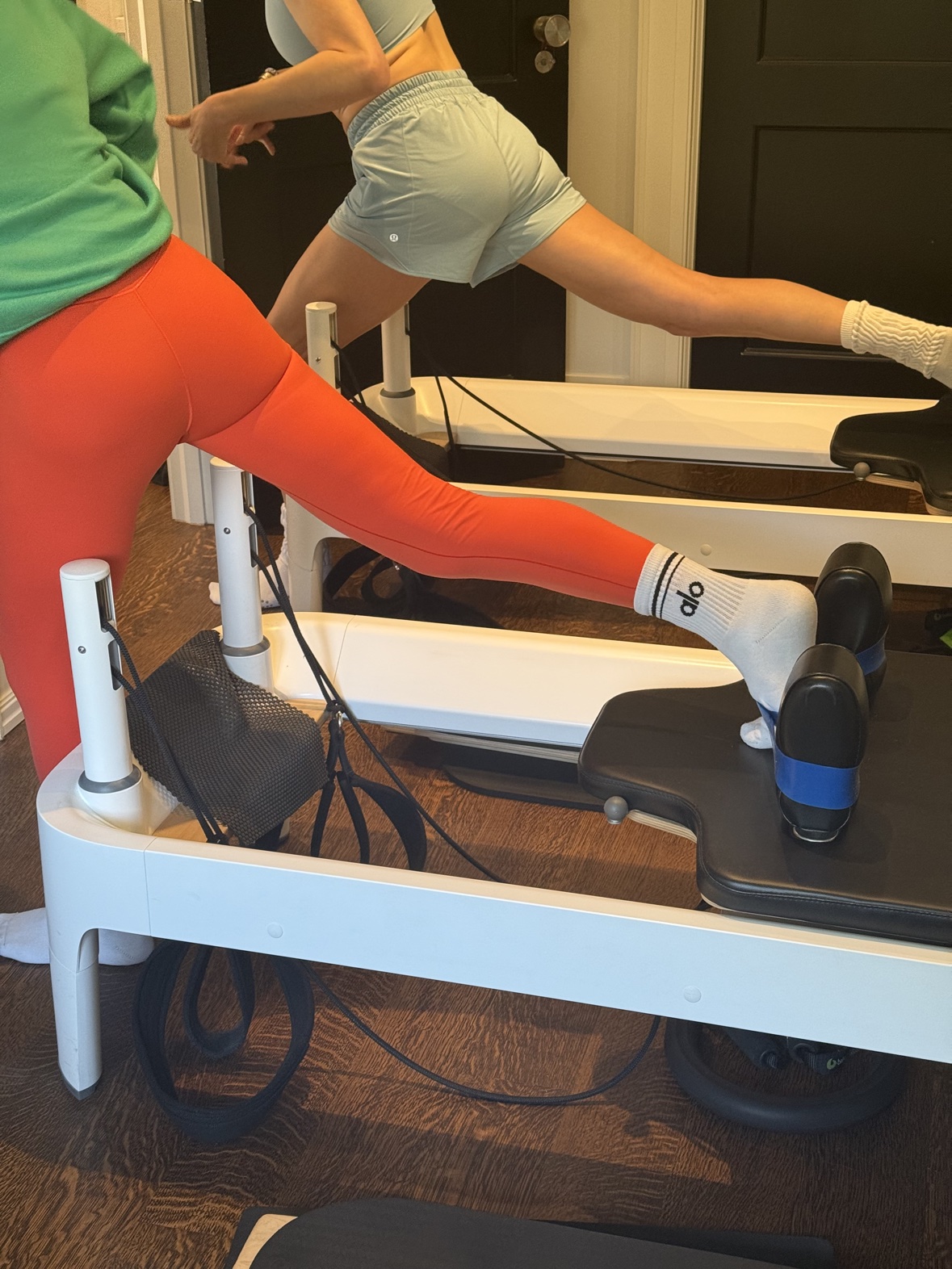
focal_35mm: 48
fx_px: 1760
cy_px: 634
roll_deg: +0.9
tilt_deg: -22.8
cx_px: 476
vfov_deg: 39.7
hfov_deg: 30.3
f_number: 1.78
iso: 160
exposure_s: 1/60
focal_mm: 6.76
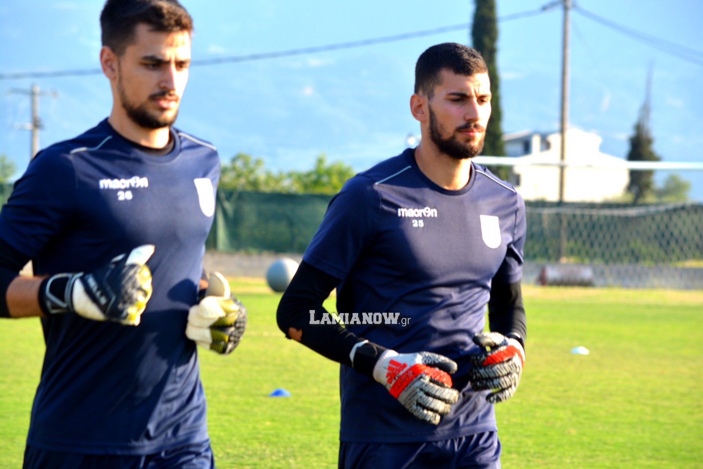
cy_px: 234
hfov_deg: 10.5
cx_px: 352
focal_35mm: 195
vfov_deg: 7.0
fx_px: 3808
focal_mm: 130
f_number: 7.1
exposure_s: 1/200
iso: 200
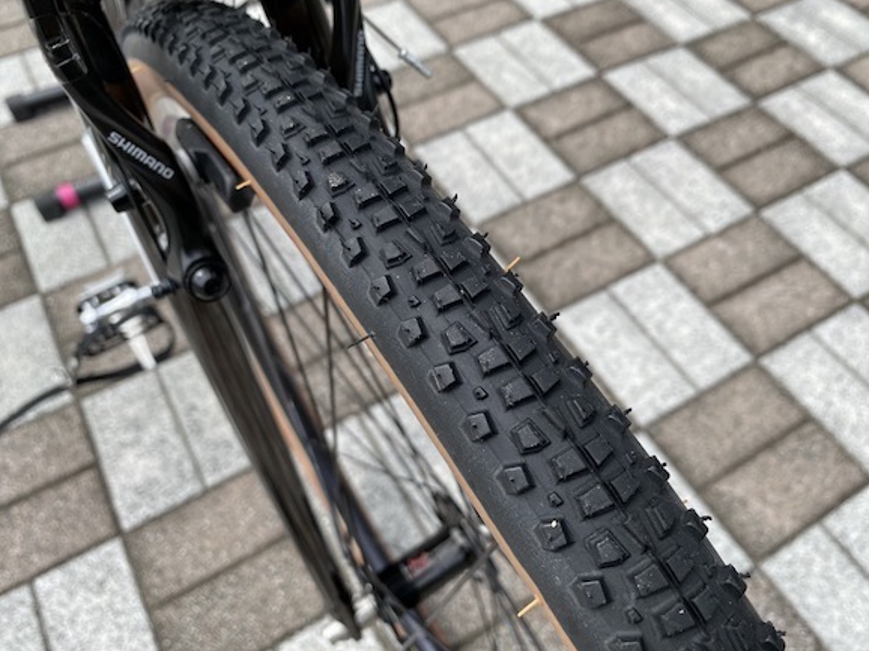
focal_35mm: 27
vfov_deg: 51.3
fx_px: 678
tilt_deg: -55.4
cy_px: 319
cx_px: 447
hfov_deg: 65.3
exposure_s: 1/1182
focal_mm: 4.25
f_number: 1.8
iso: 32
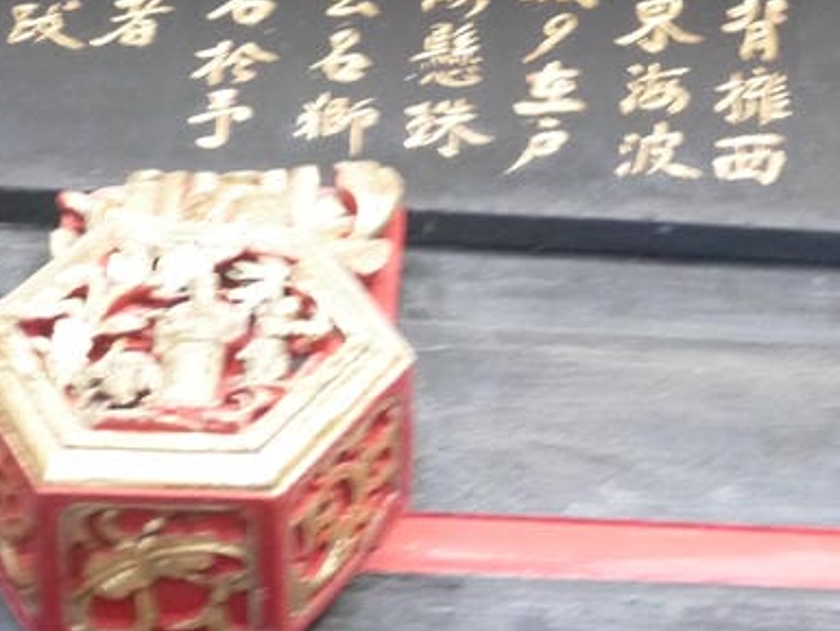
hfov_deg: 14.1
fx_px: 3326
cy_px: -124
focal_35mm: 137
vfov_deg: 10.6
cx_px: 927
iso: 1600
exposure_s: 1/13
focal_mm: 22
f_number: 4.6
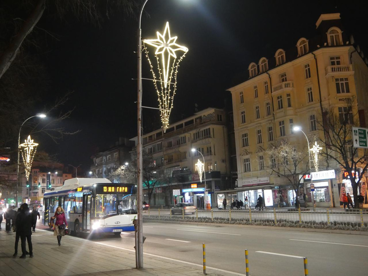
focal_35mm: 36
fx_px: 383
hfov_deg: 51.3
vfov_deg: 39.7
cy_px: 138
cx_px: 184
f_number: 4.1
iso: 3200
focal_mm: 18
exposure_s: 1/15
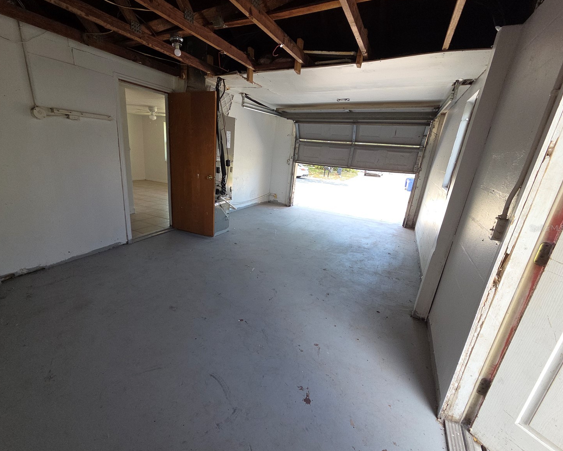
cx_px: 256
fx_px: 233
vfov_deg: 88.0
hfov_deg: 100.4
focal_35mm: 14
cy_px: 228
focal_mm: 2.2
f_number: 2.2
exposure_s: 1/120
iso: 64
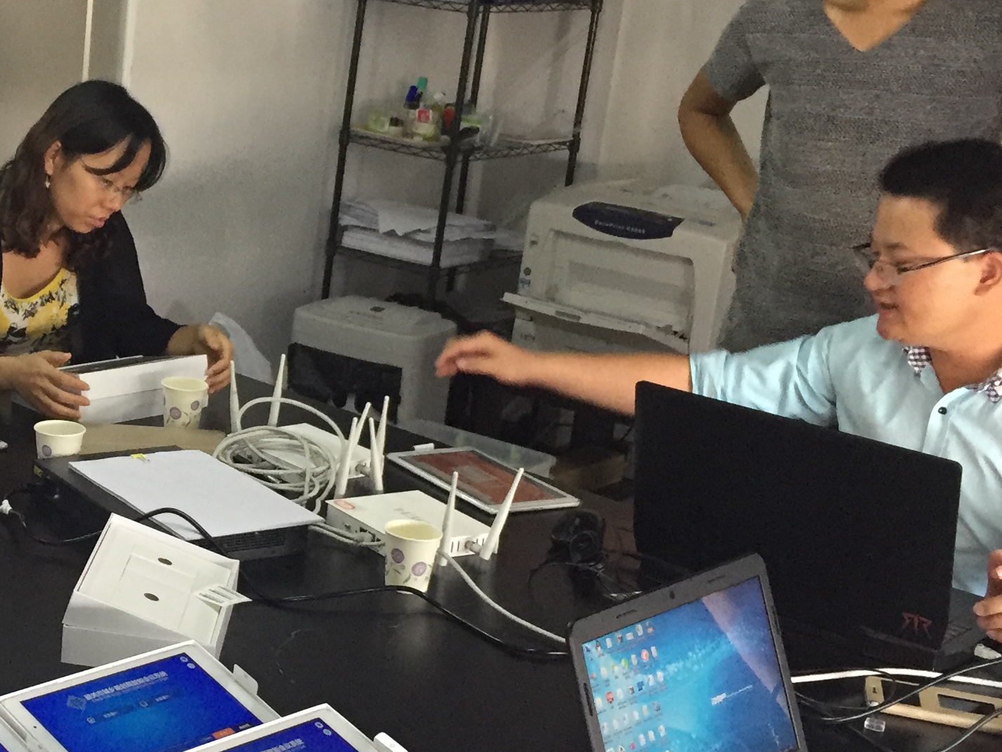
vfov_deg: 22.3
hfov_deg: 27.7
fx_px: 1911
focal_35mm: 66
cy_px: 410
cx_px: 1
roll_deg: -5.0
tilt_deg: -17.7
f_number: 2.2
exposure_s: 1/33
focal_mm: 4.15
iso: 200
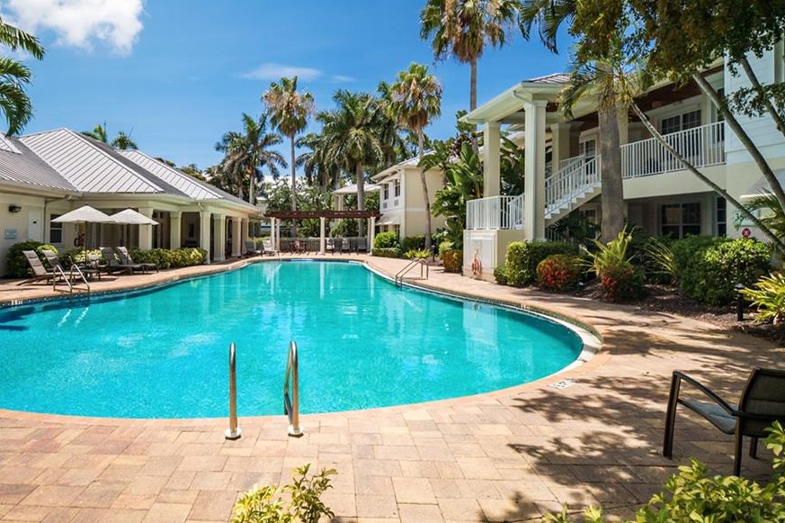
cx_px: 281
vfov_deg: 55.9
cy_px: 172
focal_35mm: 22
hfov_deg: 76.8
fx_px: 479
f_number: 3.2
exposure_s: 1/250
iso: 400
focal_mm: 12
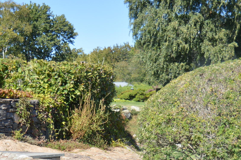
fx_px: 642
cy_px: 209
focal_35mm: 96
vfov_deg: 13.7
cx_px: 100
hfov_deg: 21.2
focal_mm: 24
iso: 100
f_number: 4
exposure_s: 1/500
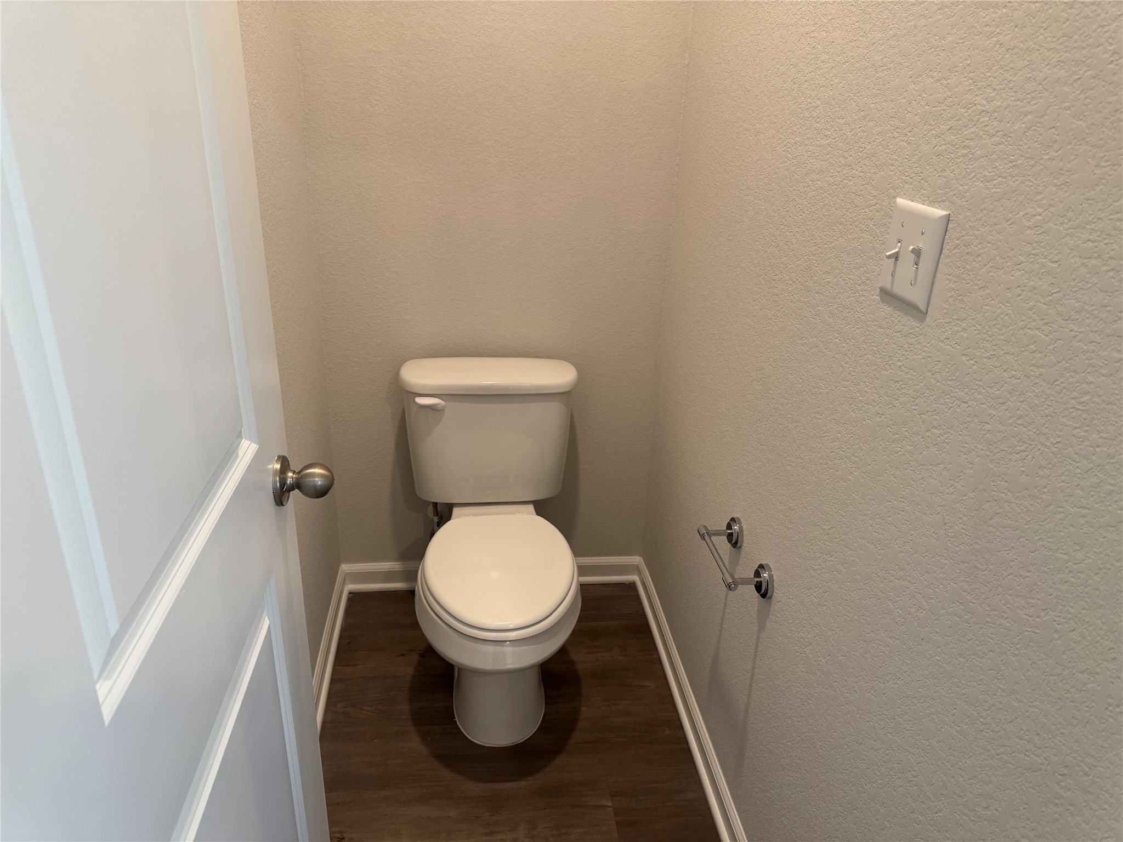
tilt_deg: -24.7
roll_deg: -3.5
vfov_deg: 56.8
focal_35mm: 24
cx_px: 562
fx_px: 779
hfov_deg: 71.6
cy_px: 421
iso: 200
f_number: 1.78
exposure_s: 1/120
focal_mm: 6.76
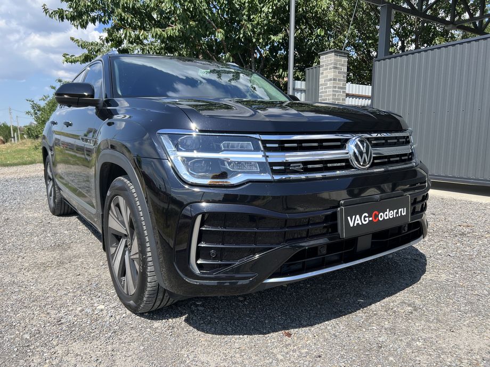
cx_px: 245
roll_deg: -0.3
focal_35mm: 26
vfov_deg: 53.1
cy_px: 184
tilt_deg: -7.6
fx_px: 368
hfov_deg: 67.3
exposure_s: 1/2208
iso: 50
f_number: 1.5
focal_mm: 5.7
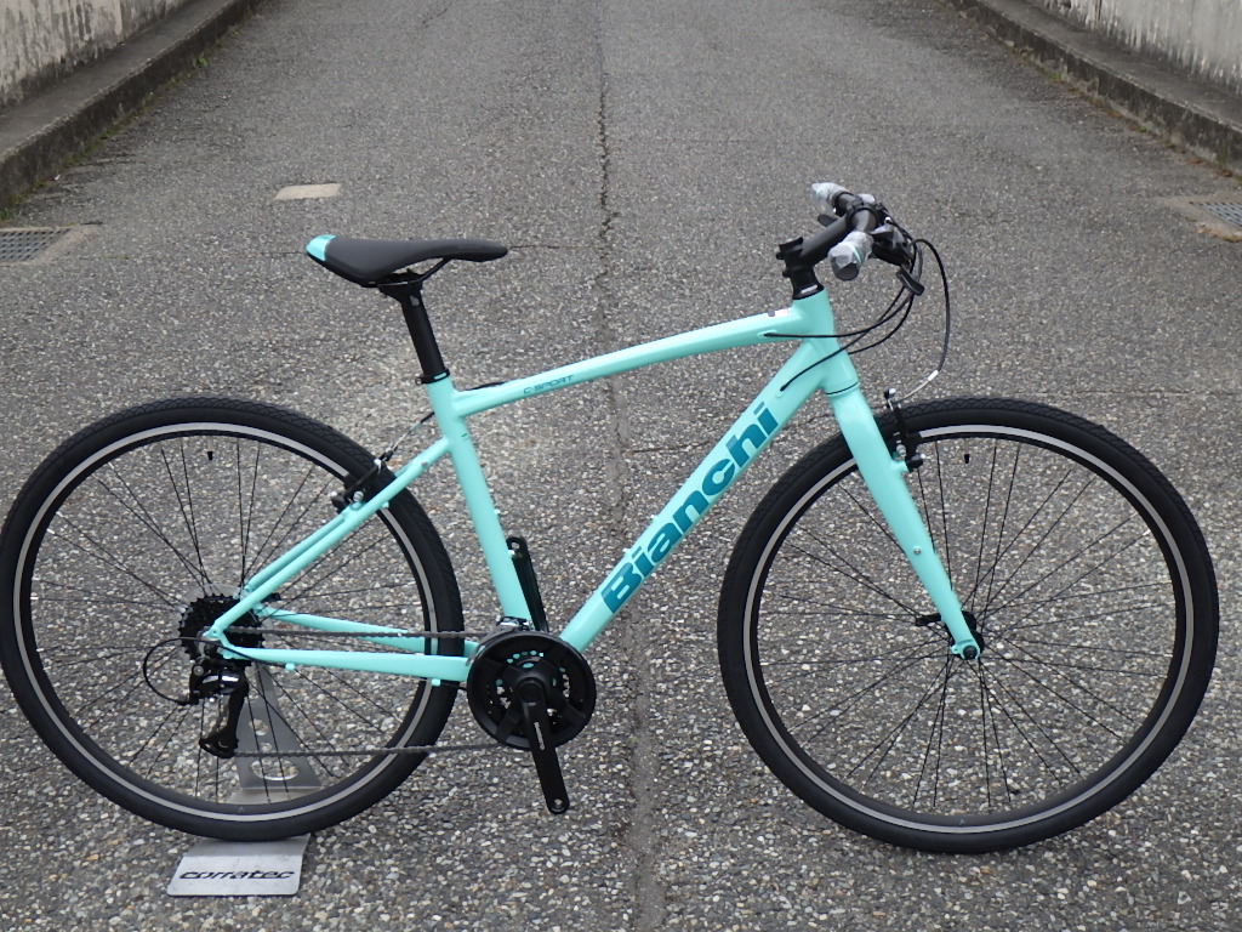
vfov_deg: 34.3
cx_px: 621
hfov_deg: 44.8
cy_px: 466
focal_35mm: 42
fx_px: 1507
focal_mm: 7.5
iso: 125
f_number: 4.2
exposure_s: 1/160
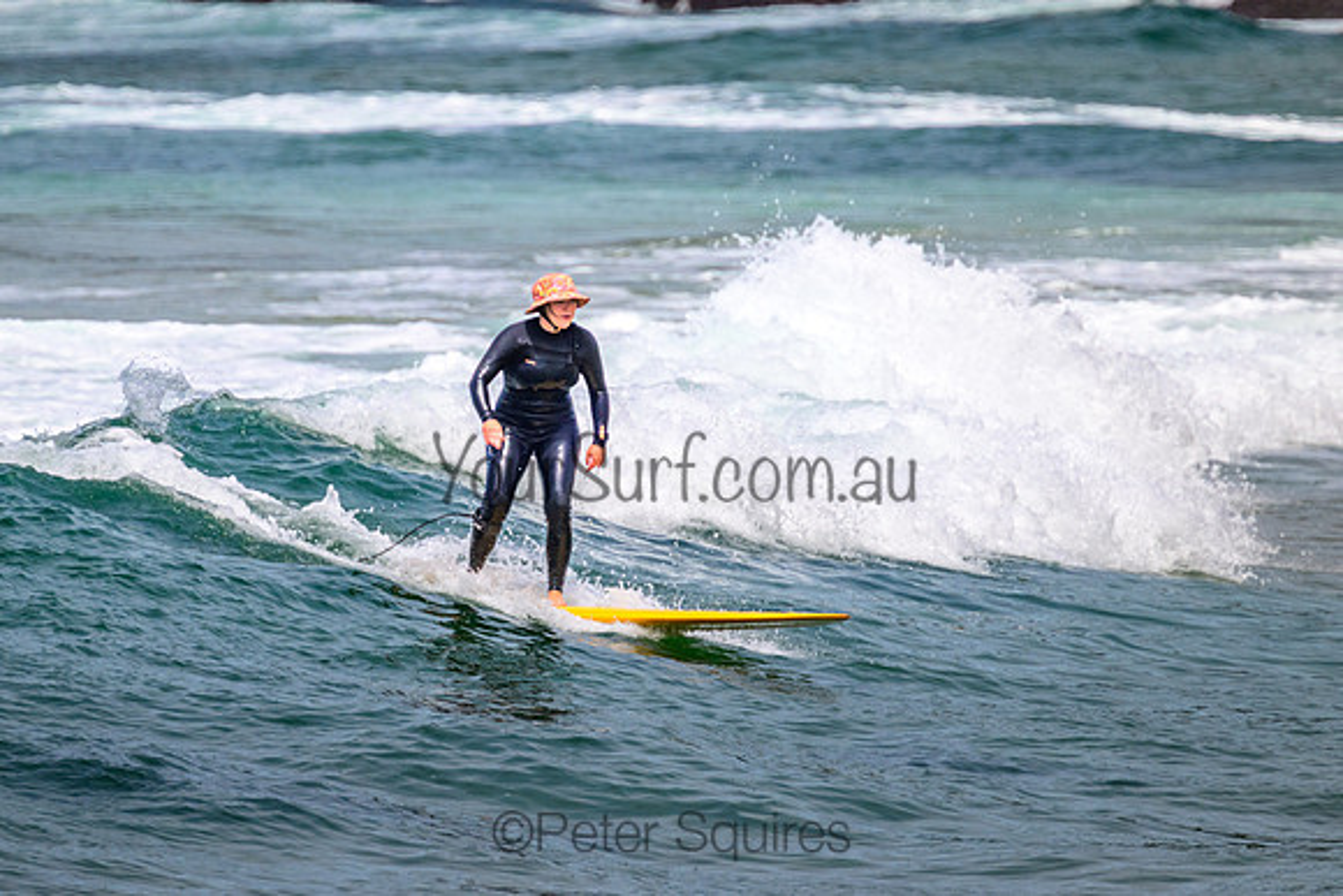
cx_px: 597
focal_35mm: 905
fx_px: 33771
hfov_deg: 2.3
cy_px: 431
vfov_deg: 1.5
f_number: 11
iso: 800
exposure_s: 1/2000
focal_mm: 800
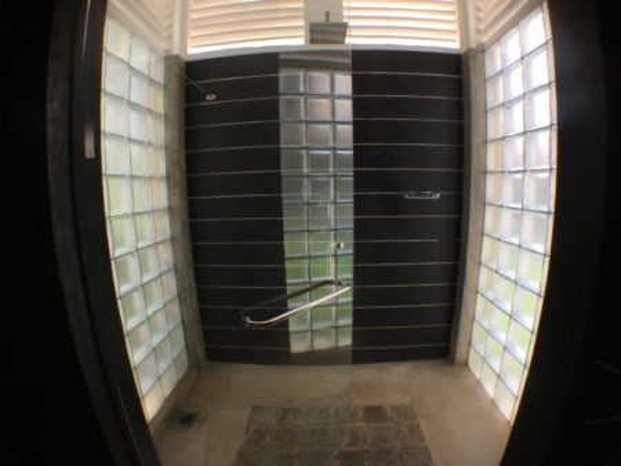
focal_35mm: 29
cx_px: 310
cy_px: 233
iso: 32
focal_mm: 4.15
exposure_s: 1/50
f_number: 2.2
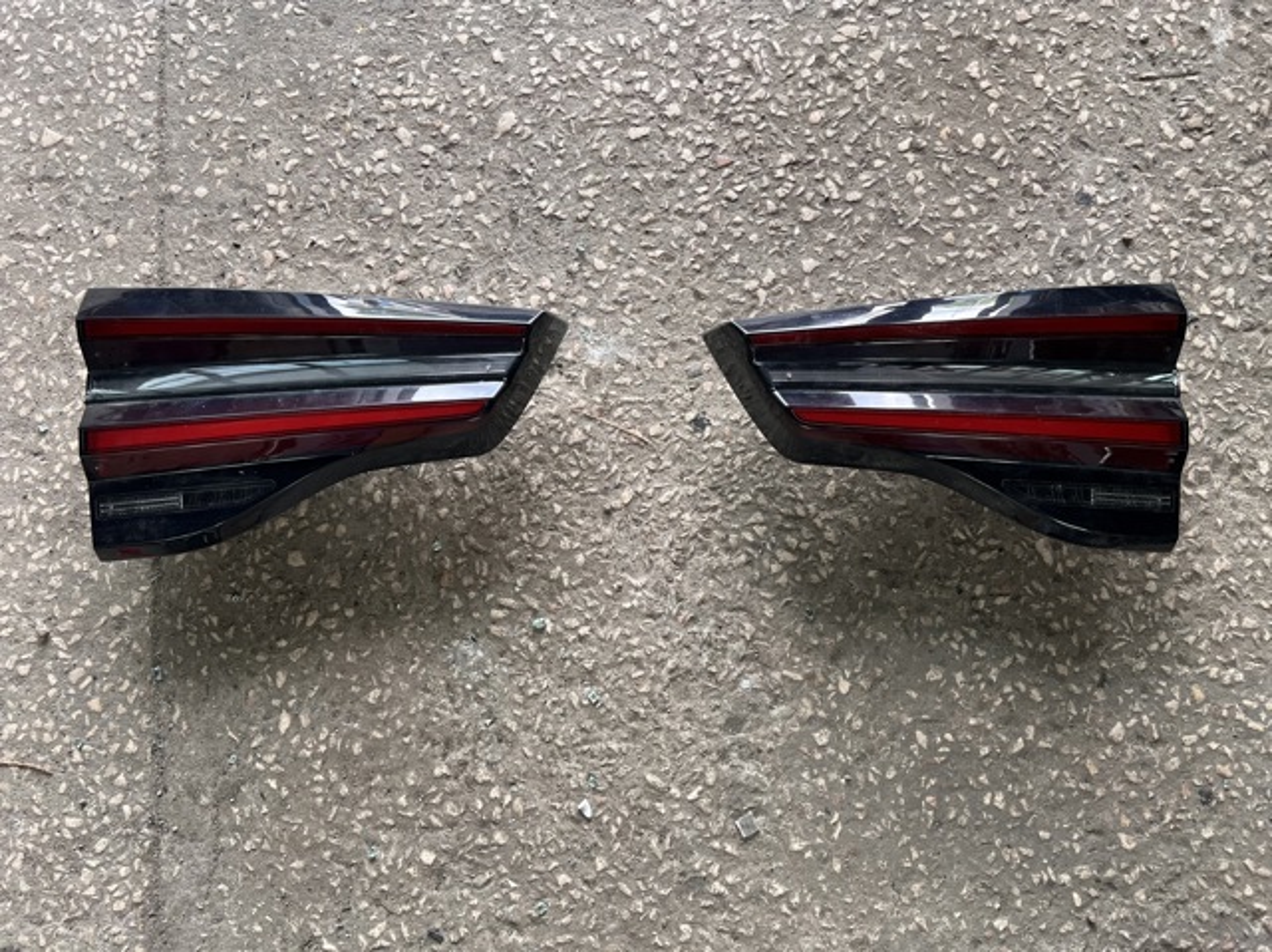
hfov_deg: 67.3
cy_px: 476
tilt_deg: -82.0
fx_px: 955
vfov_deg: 53.0
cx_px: 636
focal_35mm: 26
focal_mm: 5.7
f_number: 1.5
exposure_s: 1/121
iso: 80
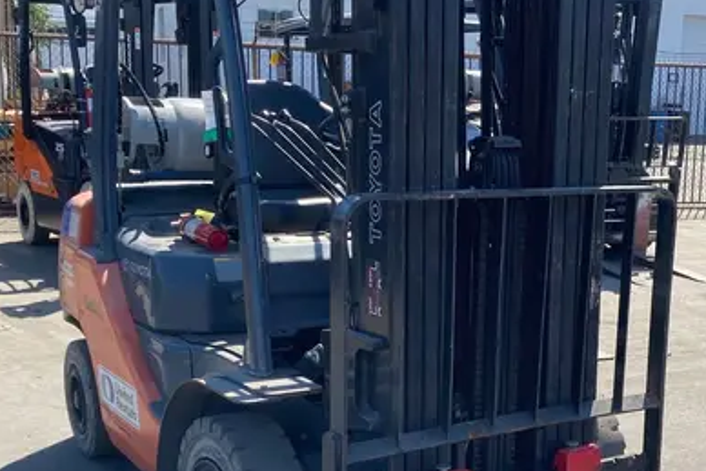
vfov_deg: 24.4
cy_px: 343
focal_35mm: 55
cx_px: 466
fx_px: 1079
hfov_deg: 35.9
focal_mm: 3.99
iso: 20
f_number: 1.8
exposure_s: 1/934
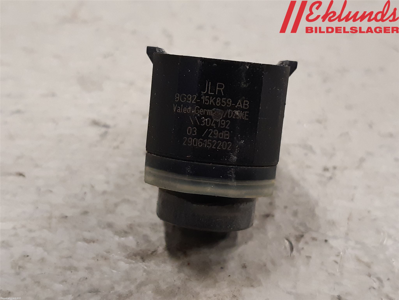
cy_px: 150
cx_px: 200
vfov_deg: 53.1
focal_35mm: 26
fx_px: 300
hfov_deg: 67.3
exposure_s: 1/50
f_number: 1.7
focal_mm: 3.93
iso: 160
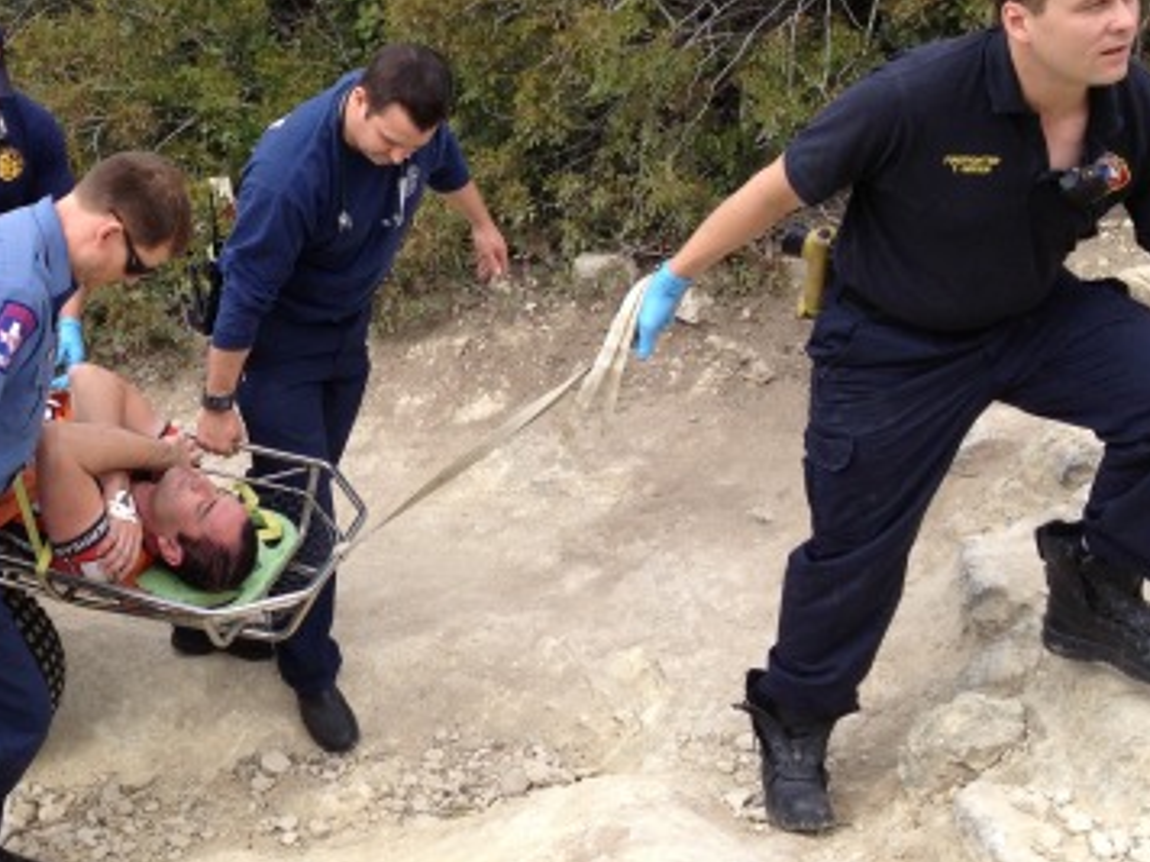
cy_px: 375
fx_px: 2093
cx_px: 178
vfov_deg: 23.3
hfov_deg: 29.8
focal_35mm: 63
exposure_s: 1/516
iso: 50
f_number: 2.4
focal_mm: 4.28
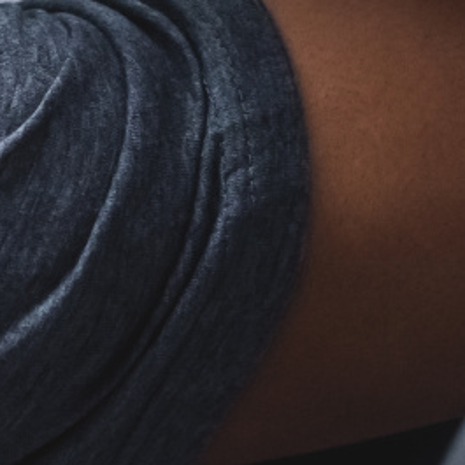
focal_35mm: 321
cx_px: -81
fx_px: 4878
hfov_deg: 5.4
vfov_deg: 5.4
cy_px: -362
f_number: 3.5
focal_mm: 50
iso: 640
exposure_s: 1/100
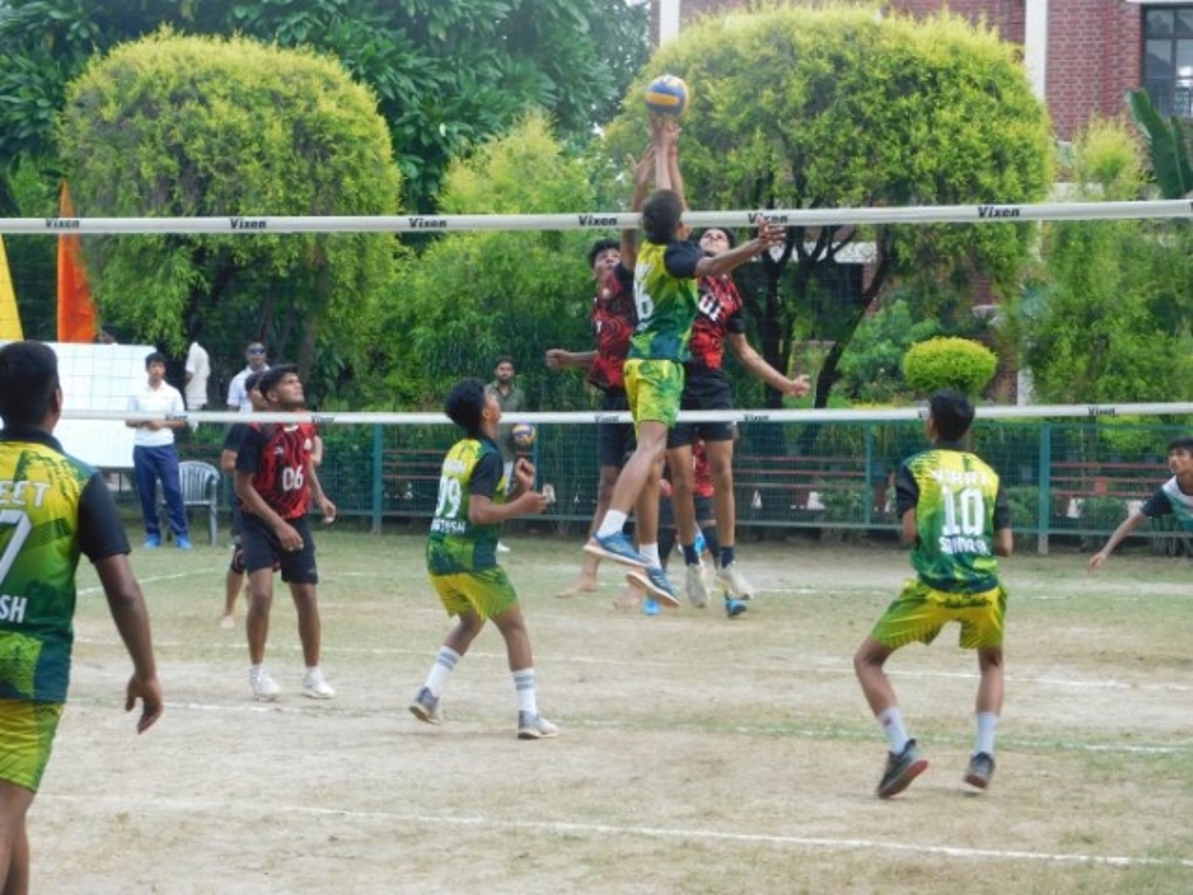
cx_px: 596
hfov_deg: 24.4
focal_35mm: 80
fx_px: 2757
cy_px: 448
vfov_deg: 18.4
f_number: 4.4
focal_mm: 14.2
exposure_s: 1/160
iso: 125
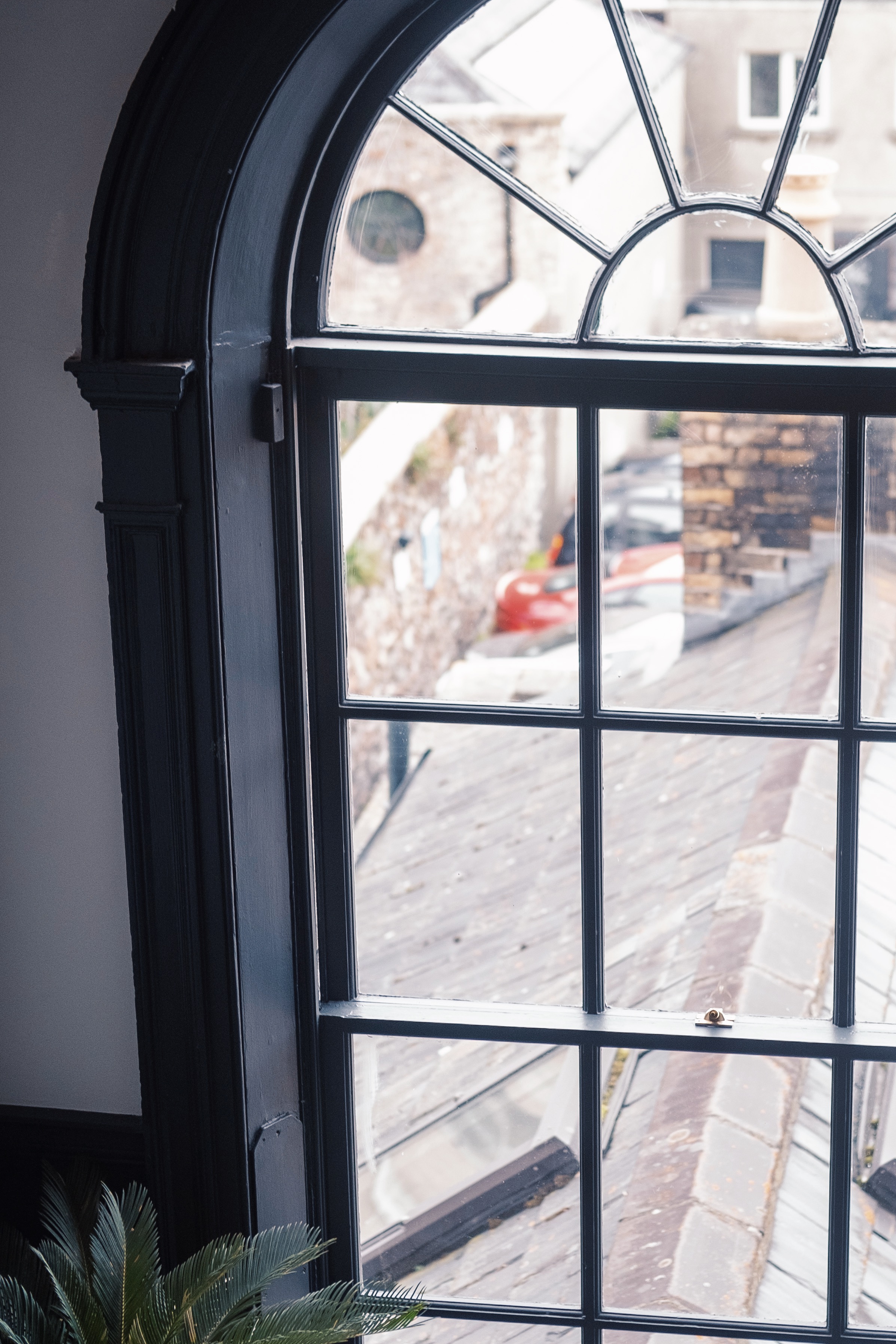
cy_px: 791
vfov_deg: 22.1
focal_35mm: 92
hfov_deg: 14.8
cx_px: 610
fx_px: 3434
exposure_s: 1/250
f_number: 2.2
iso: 500
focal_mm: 35
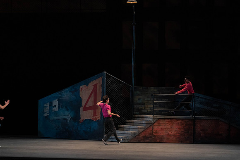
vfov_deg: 11.6
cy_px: 80
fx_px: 787
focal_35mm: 118
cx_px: 120
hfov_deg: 17.3
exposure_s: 1/400
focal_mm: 118
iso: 3200
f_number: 4.5
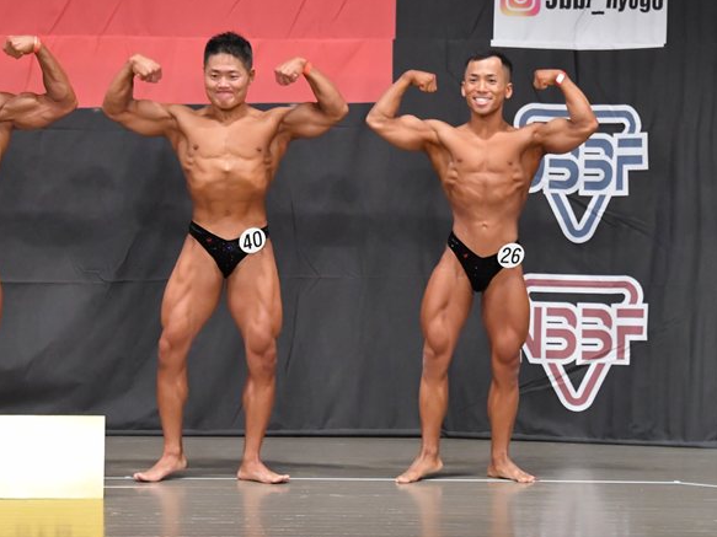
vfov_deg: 6.2
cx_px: 295
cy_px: 242
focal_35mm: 239
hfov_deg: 8.3
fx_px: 4949
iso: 6400
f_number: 5.6
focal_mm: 125
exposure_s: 1/400
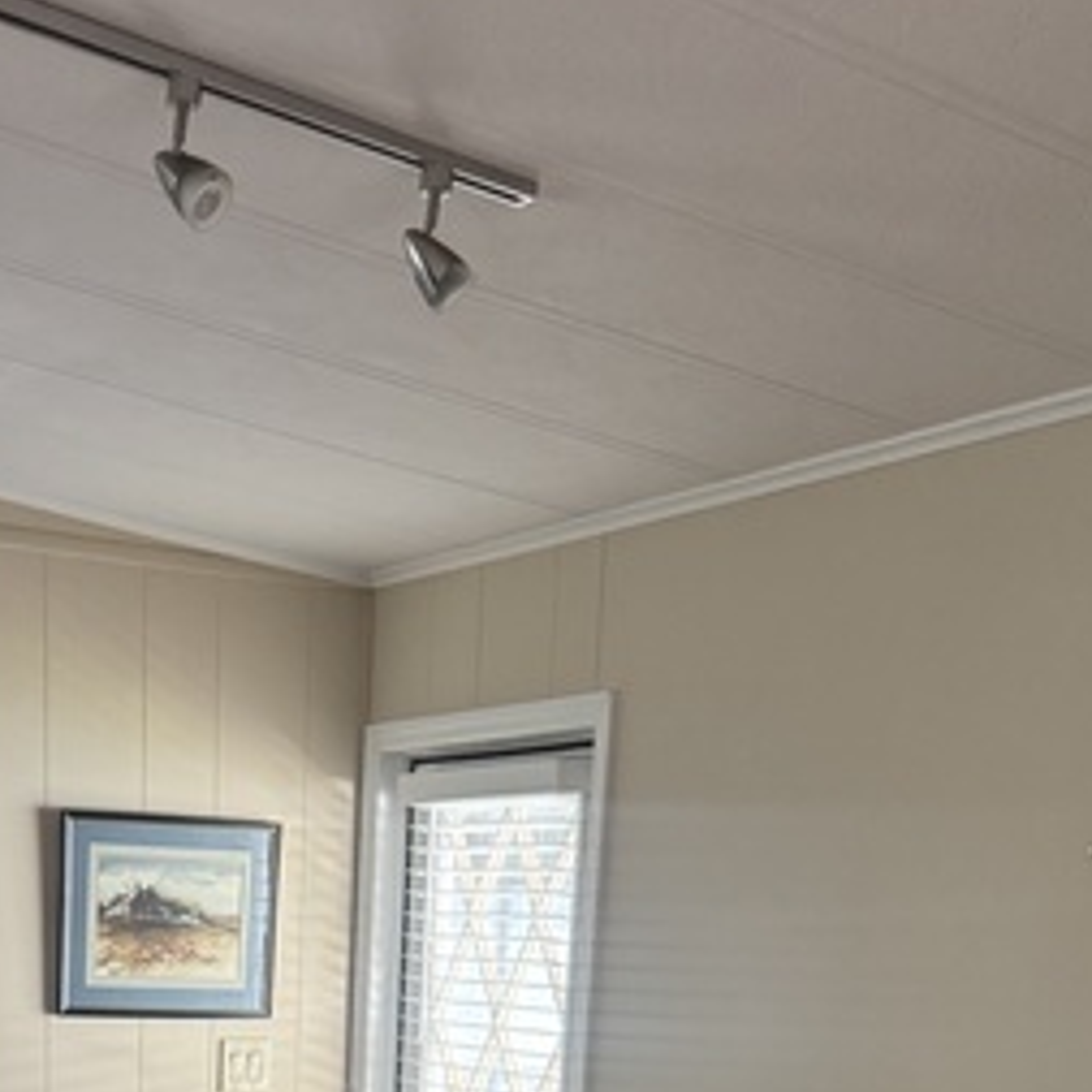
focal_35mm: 56
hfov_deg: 29.7
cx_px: 194
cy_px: 1383
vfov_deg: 26.4
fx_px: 1999
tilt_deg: -12.8
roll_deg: -0.7
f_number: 1.78
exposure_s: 1/60
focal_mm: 6.76
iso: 500
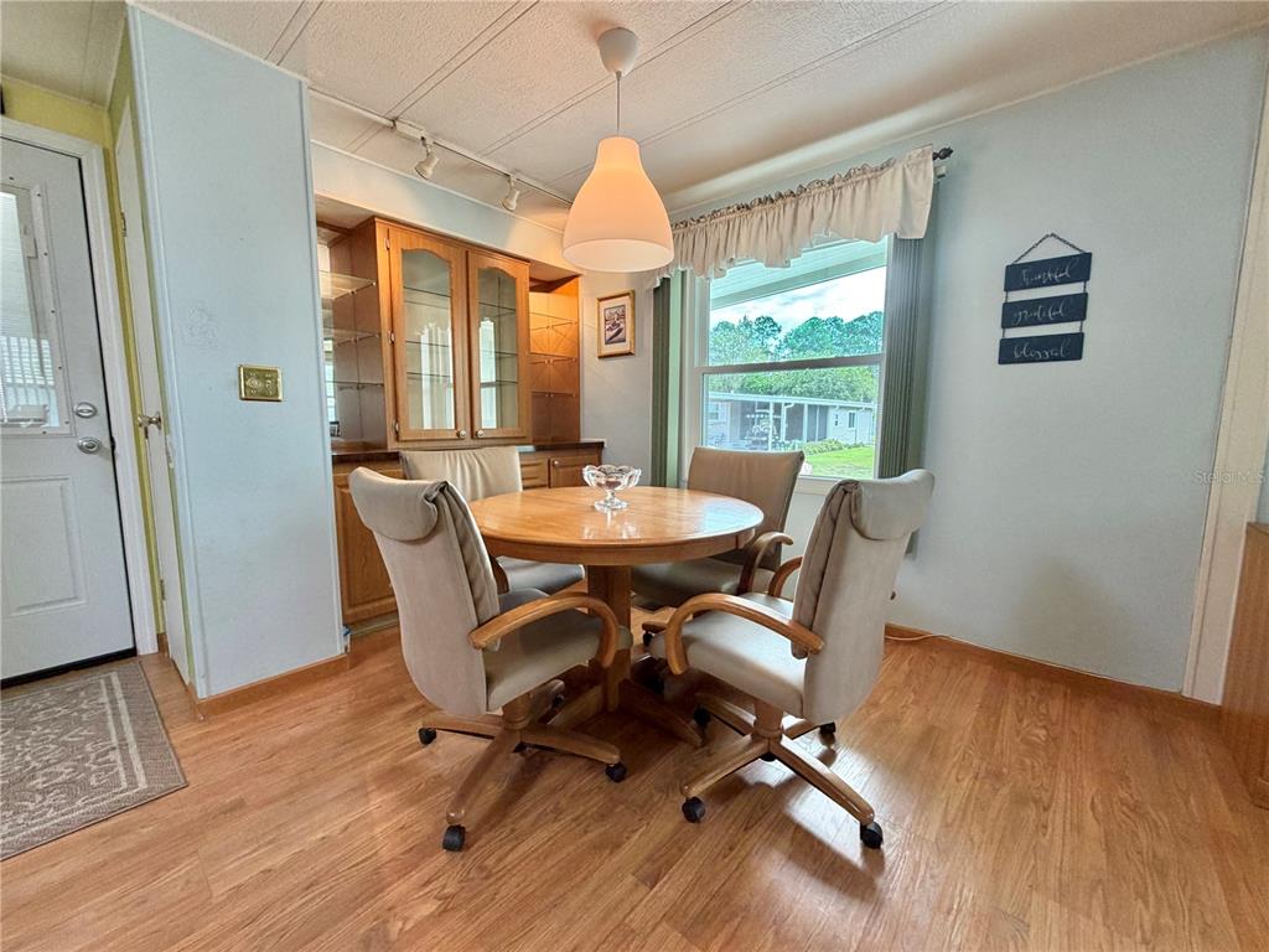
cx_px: 634
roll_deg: -0.3
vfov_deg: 85.7
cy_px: 476
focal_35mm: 14
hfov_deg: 102.1
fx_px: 513
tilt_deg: -7.0
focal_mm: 2.22
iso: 200
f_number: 2.2
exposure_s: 1/60
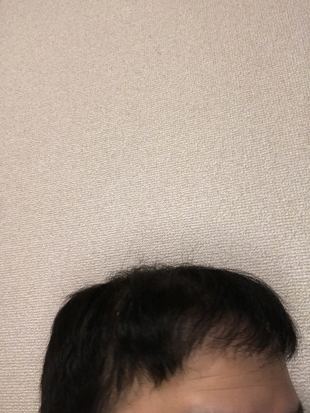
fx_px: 382
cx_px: 155
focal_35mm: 32
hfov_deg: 44.2
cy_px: 206
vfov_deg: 56.8
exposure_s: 1/33
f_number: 2.2
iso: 125
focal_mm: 2.87
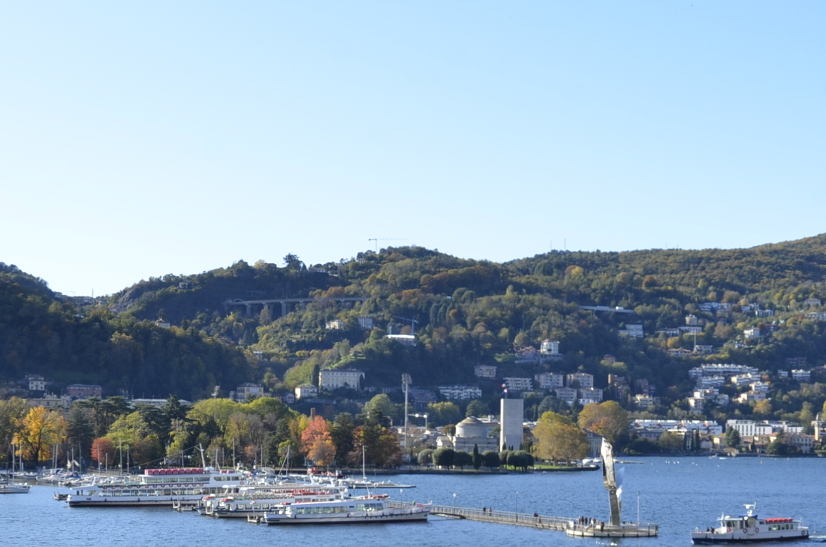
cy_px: 427
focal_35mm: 70
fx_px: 1603
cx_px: 597
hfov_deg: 28.6
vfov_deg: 19.2
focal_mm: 24
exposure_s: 1/320
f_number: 9
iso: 250
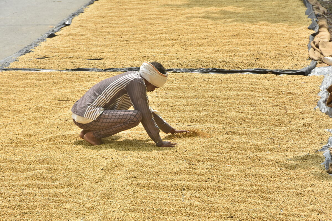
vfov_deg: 7.6
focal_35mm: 180
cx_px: 166
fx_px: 1660
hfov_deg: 11.4
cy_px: 110
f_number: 13
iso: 250
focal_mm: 120
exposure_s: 1/320
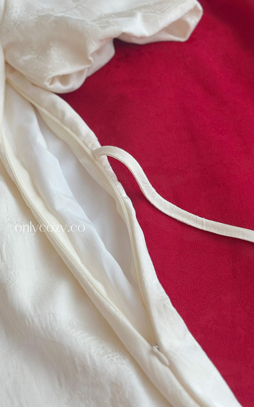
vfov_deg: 30.6
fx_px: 742
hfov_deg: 19.4
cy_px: 167
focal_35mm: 67
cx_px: 95
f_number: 1.78
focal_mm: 6.86
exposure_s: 1/372
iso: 80
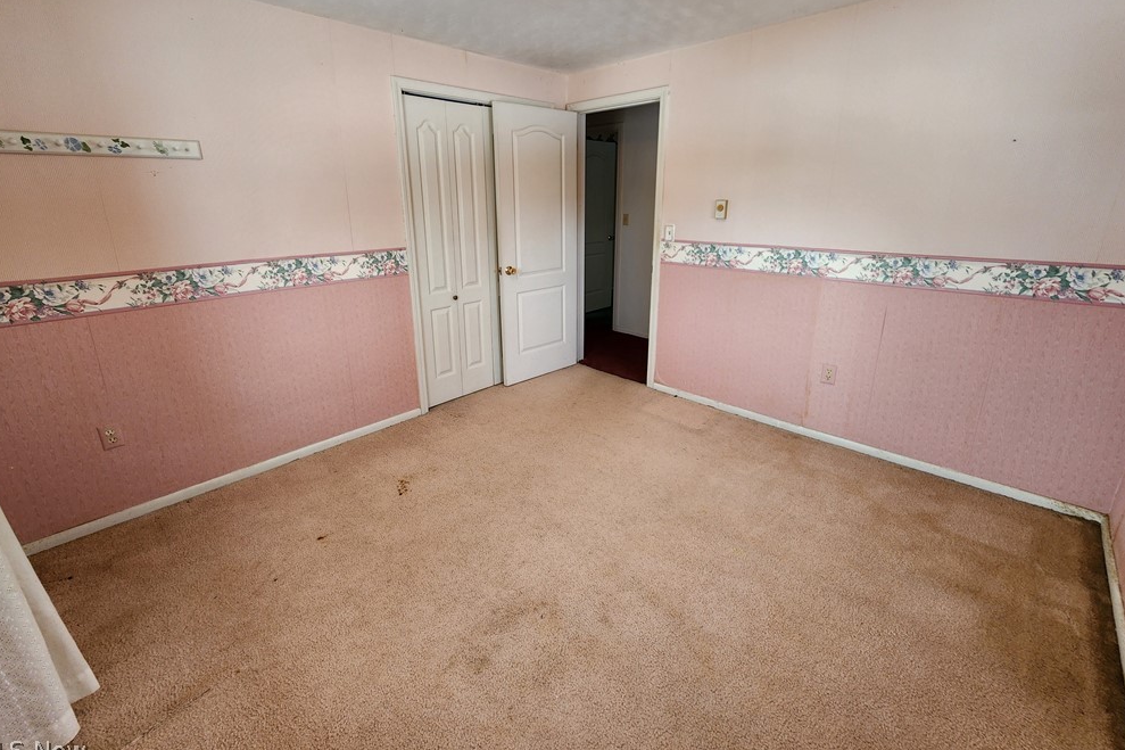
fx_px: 437
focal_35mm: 14
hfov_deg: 104.2
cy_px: 332
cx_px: 551
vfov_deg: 80.9
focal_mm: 2.2
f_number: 2.2
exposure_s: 1/60
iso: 160
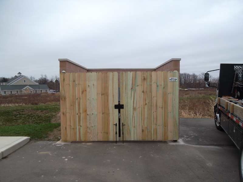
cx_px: 122
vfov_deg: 51.4
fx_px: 190
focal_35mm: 27
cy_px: 91
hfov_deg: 65.3
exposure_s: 1/90
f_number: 3.5
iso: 80
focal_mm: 4.9
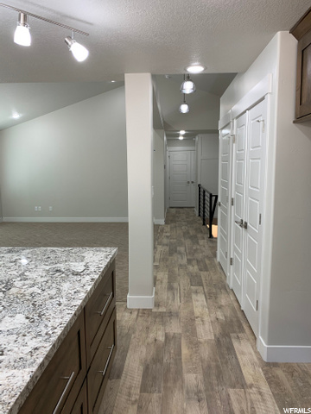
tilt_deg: -7.0
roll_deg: +0.0
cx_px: 156
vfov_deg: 67.3
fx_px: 311
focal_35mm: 26
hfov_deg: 53.1
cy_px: 207
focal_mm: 4.25
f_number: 1.8
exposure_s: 1/120
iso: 50
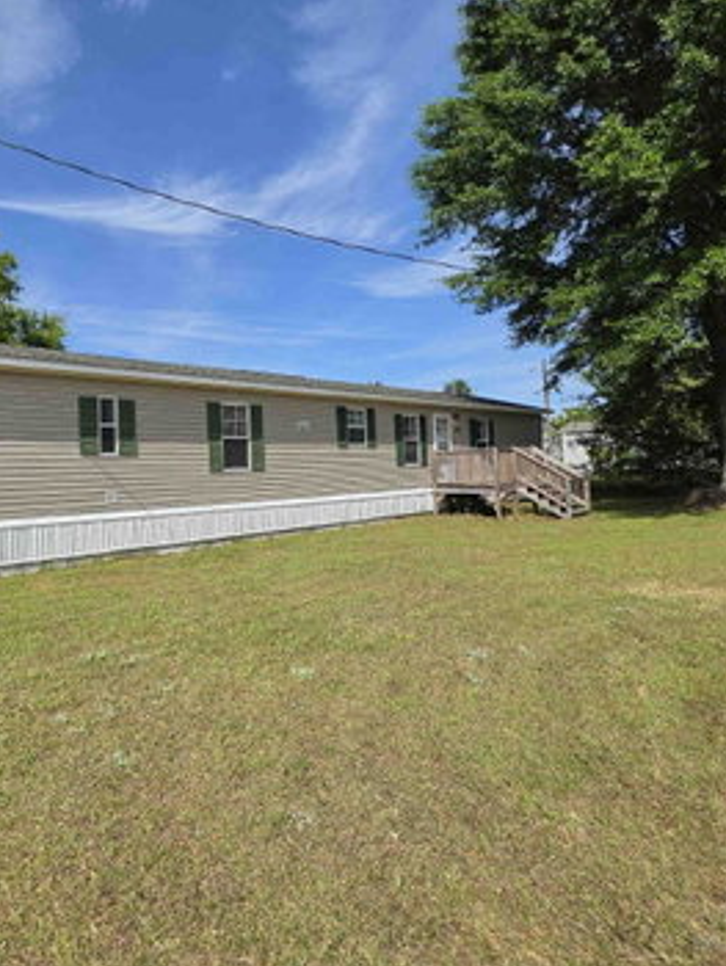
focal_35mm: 19
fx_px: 531
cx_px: 168
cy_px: 458
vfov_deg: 84.6
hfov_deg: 64.0
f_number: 1.9
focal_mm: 2.2
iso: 32
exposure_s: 1/1978
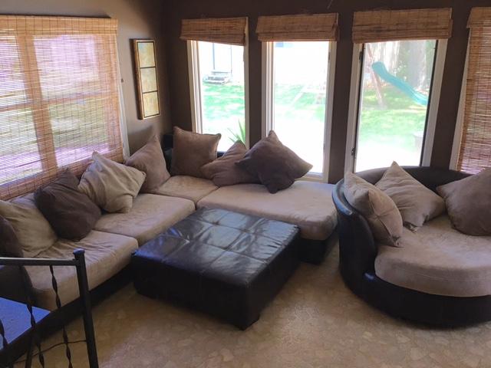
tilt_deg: -18.2
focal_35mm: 29
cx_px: 246
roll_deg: +0.7
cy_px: 184
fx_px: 411
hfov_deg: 61.7
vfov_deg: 48.2
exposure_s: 1/30
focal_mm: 4.15
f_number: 2.2
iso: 32
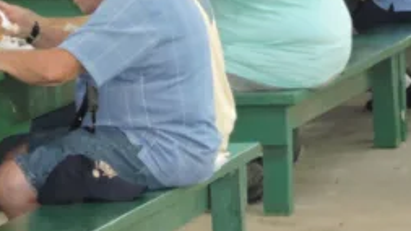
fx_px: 3758
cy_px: -41
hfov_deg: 6.2
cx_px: -40
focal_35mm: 345
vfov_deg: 3.5
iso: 800
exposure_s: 1/80
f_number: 4.2
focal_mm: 21.4
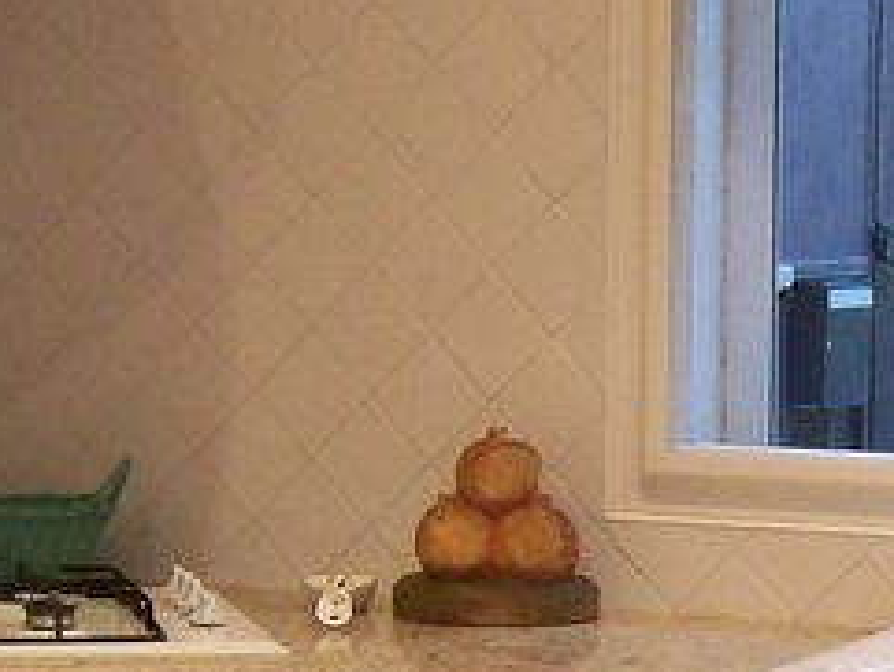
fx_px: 3747
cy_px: 665
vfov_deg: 10.2
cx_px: 705
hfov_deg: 13.5
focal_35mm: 145
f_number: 2.8
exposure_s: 1/64
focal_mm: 5.8
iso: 200
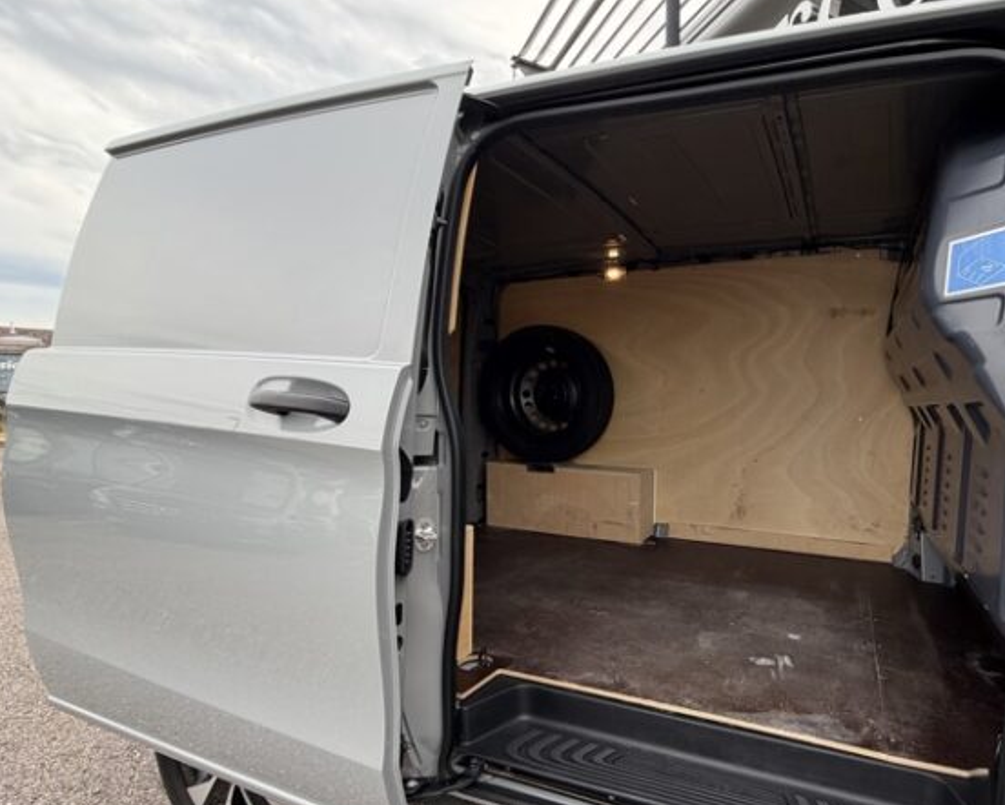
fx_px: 565
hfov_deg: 81.0
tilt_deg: -4.4
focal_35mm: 19
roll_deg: -0.4
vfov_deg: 70.6
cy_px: 450
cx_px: 655
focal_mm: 2.22
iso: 50
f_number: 2.2
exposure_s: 1/177
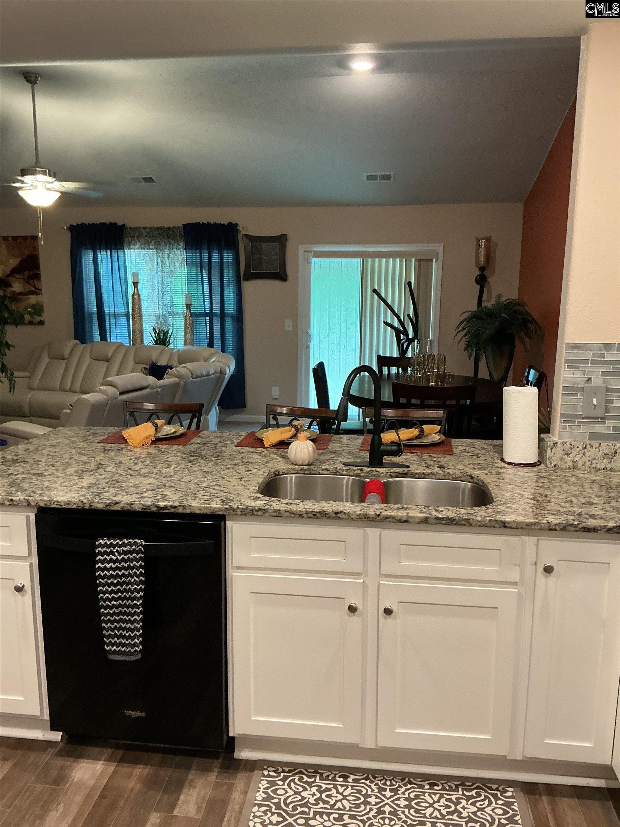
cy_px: 414
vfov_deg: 61.7
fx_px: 693
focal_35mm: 29
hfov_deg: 48.2
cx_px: 310
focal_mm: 3
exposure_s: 1/60
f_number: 1.8
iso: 250
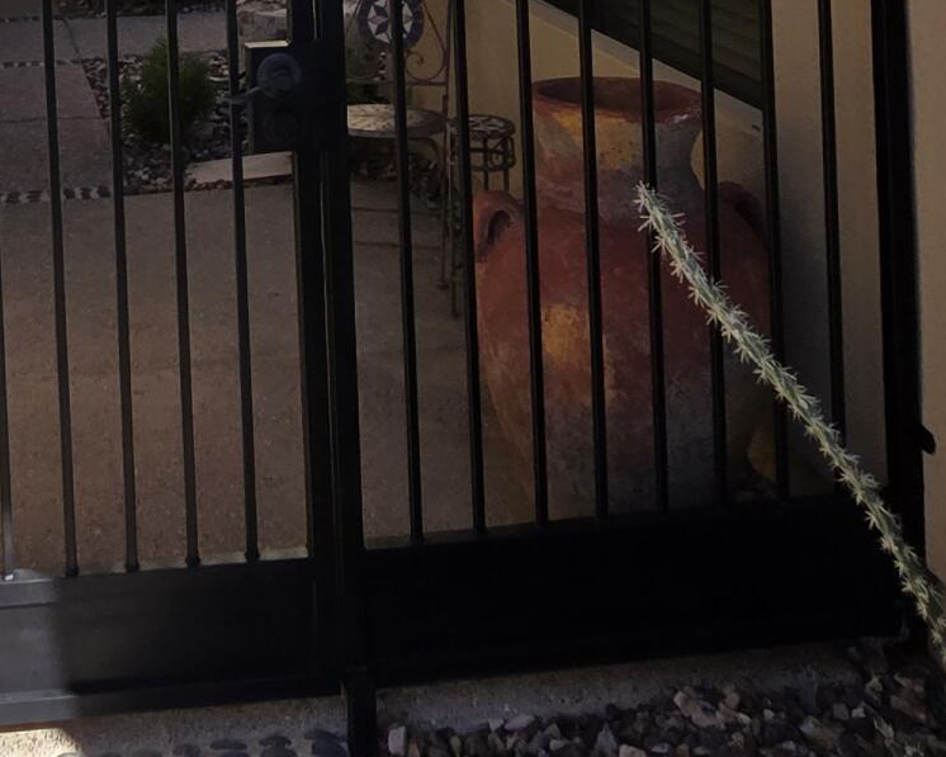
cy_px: -250
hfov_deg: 34.4
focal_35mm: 51
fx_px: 1428
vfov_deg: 25.3
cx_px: 77
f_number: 2.2
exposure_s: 1/1695
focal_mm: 2.2
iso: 50
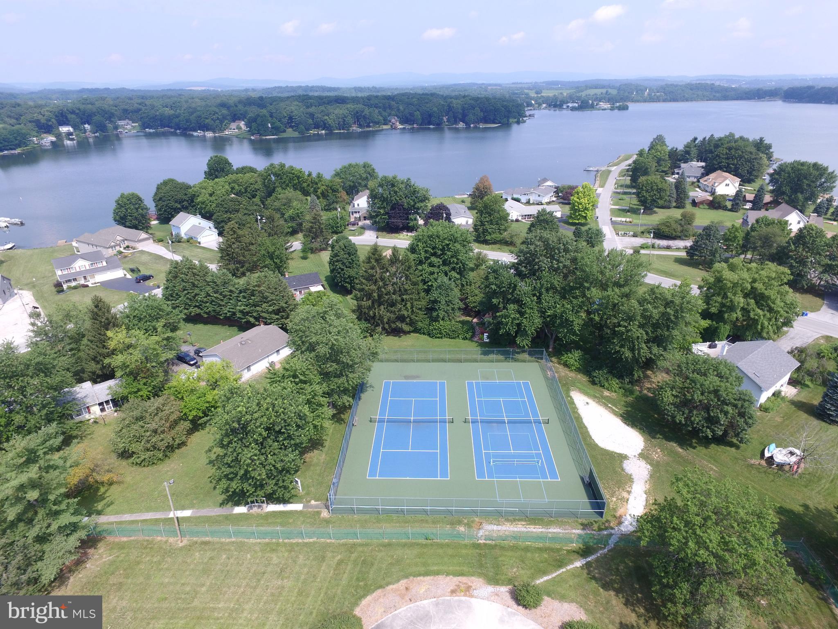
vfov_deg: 66.0
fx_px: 484
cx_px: 419
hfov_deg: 81.7
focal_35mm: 20
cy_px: 314
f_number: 2.8
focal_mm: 3.61
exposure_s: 1/574
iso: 100
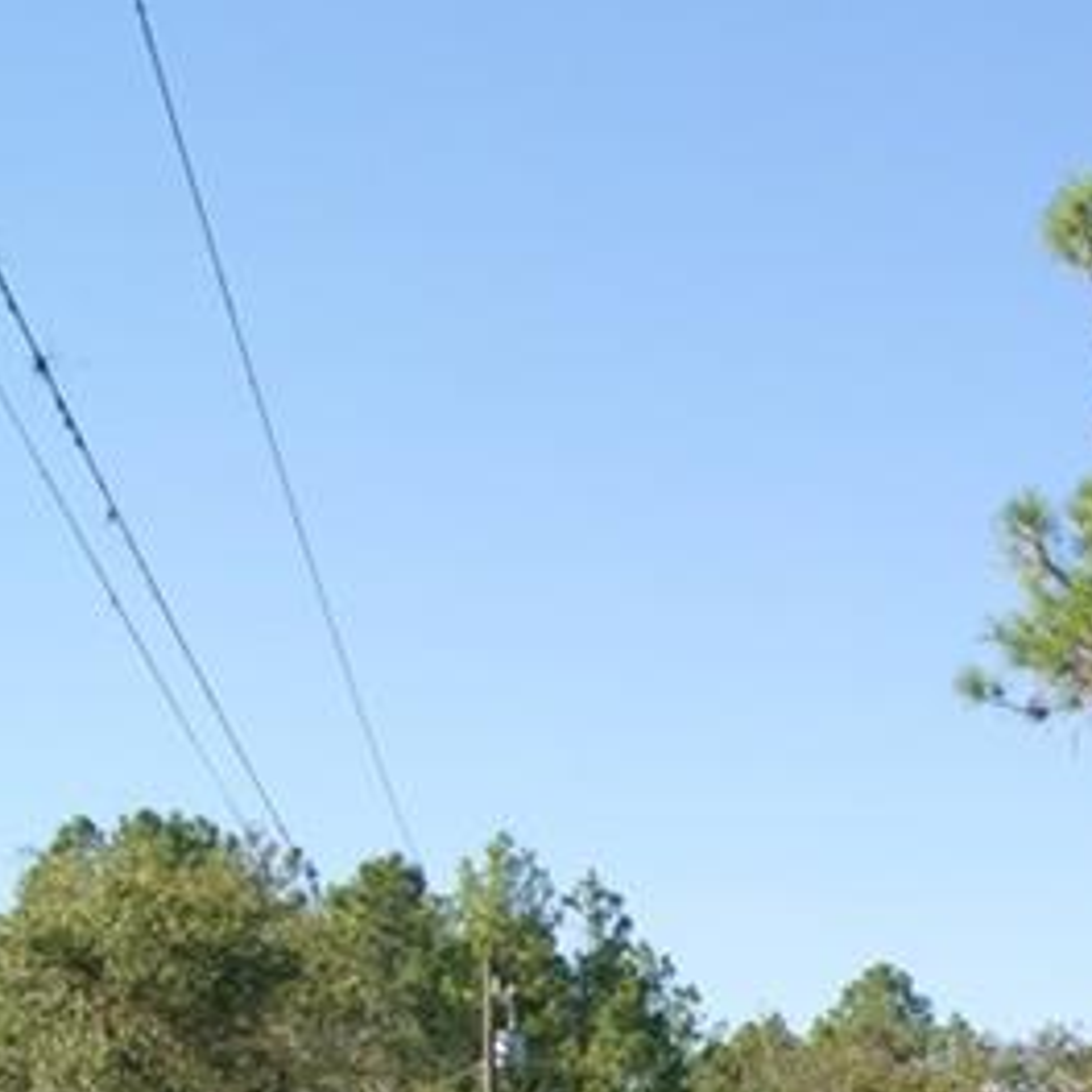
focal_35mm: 89
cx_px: 1348
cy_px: 1133
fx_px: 3176
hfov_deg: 18.4
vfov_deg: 18.9
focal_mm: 18
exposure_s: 1/100
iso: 100
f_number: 10
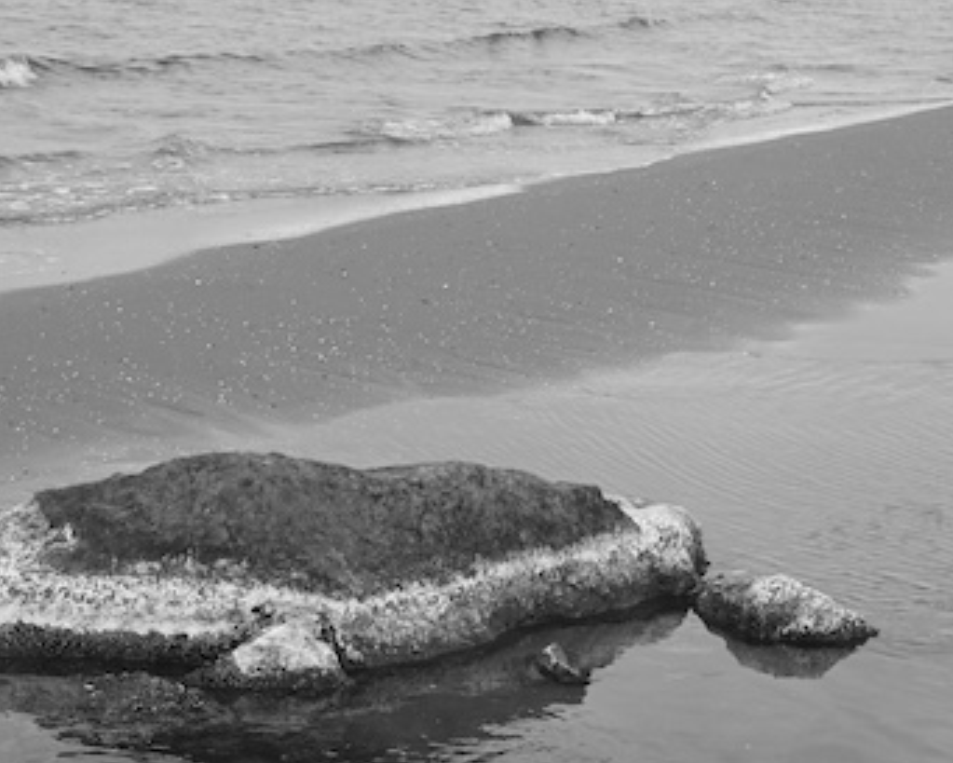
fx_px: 2483
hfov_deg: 21.7
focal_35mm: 88
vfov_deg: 17.3
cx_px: 461
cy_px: 653
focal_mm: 40
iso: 1000
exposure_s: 1/320
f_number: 9
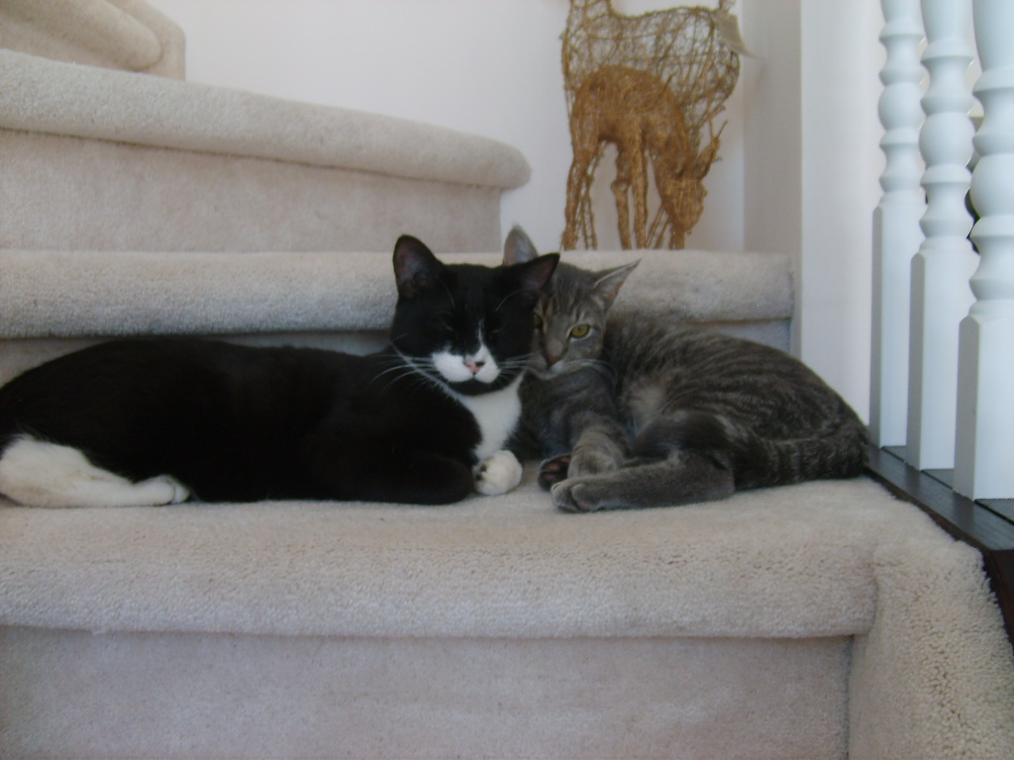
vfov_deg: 40.7
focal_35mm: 35
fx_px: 1025
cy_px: 380
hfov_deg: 52.6
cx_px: 507
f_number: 2.8
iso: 69
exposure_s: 1/30
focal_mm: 5.8
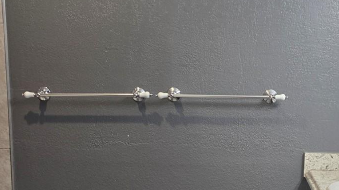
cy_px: 149
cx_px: 214
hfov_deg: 35.2
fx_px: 530
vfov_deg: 20.2
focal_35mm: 59
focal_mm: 6.3
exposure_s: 1/120
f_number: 1.7
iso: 200
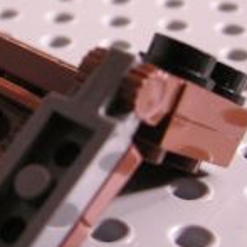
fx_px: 872
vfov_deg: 16.1
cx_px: -17
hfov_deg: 15.7
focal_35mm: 108
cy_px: 110
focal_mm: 7.5
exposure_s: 1/15.7
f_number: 2.7
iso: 400
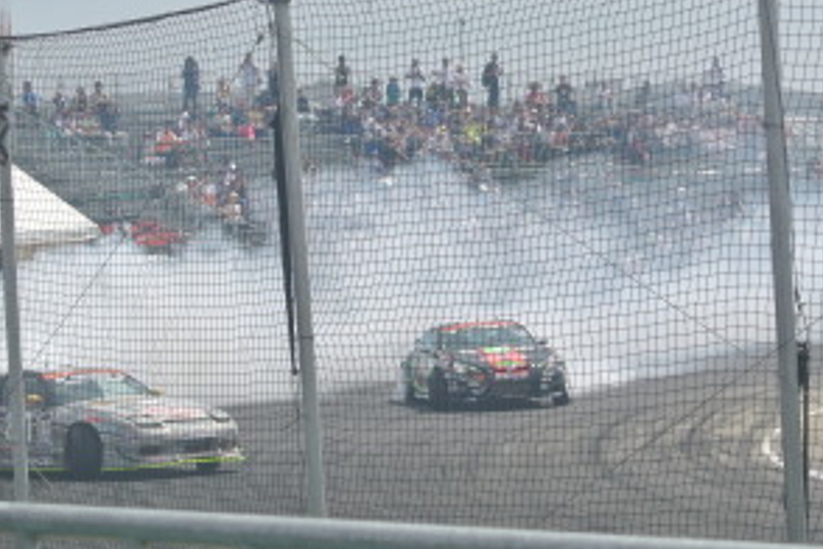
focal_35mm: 146
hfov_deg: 14.1
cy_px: 342
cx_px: 459
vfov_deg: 9.4
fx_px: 3337
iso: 100
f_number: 5.6
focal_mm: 30
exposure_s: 1/640
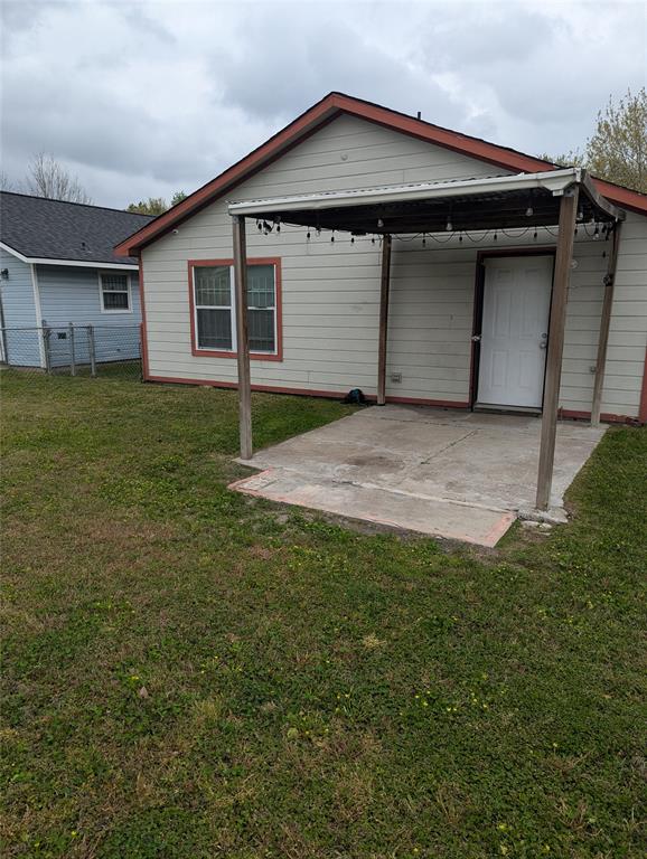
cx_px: 324
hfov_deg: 56.9
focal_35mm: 24
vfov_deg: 71.5
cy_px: 430
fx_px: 597
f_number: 1.85
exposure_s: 1/1572
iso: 50
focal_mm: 6.81
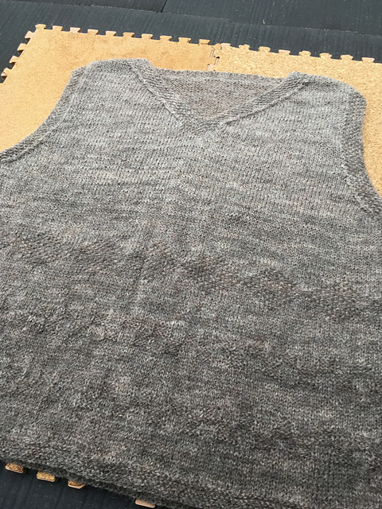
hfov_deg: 48.2
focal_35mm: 29
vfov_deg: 61.7
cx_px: 191
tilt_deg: -74.8
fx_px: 427
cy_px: 254
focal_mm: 4.15
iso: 25
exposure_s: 1/60
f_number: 2.2
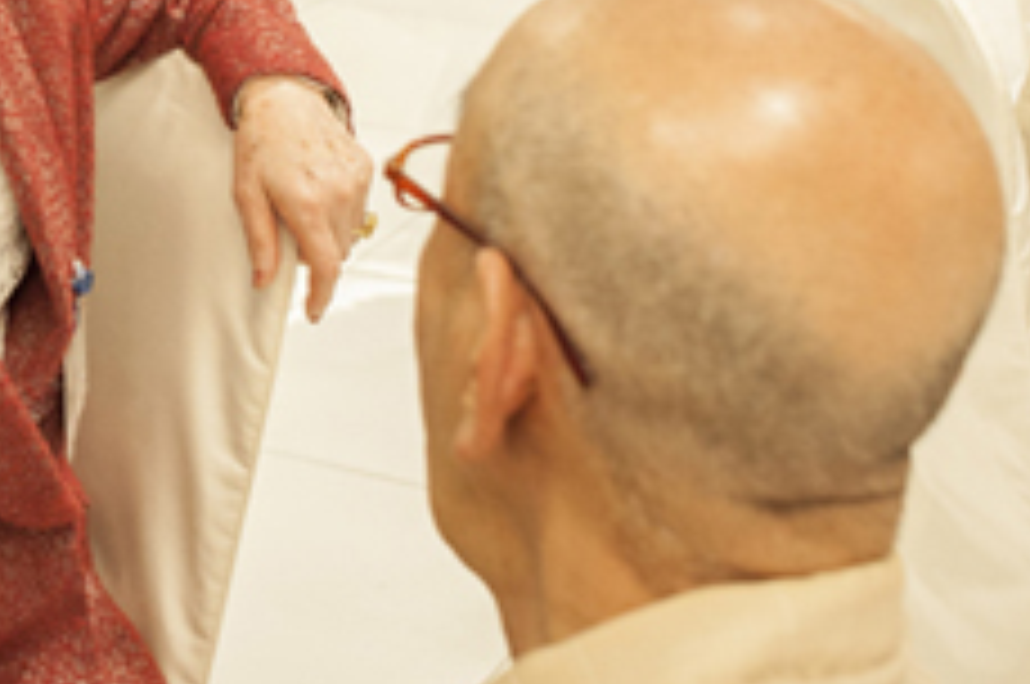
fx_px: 2800
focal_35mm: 98
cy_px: -171
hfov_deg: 20.0
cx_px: -58
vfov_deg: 13.5
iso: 1100
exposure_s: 1/100
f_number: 5.6
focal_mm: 35
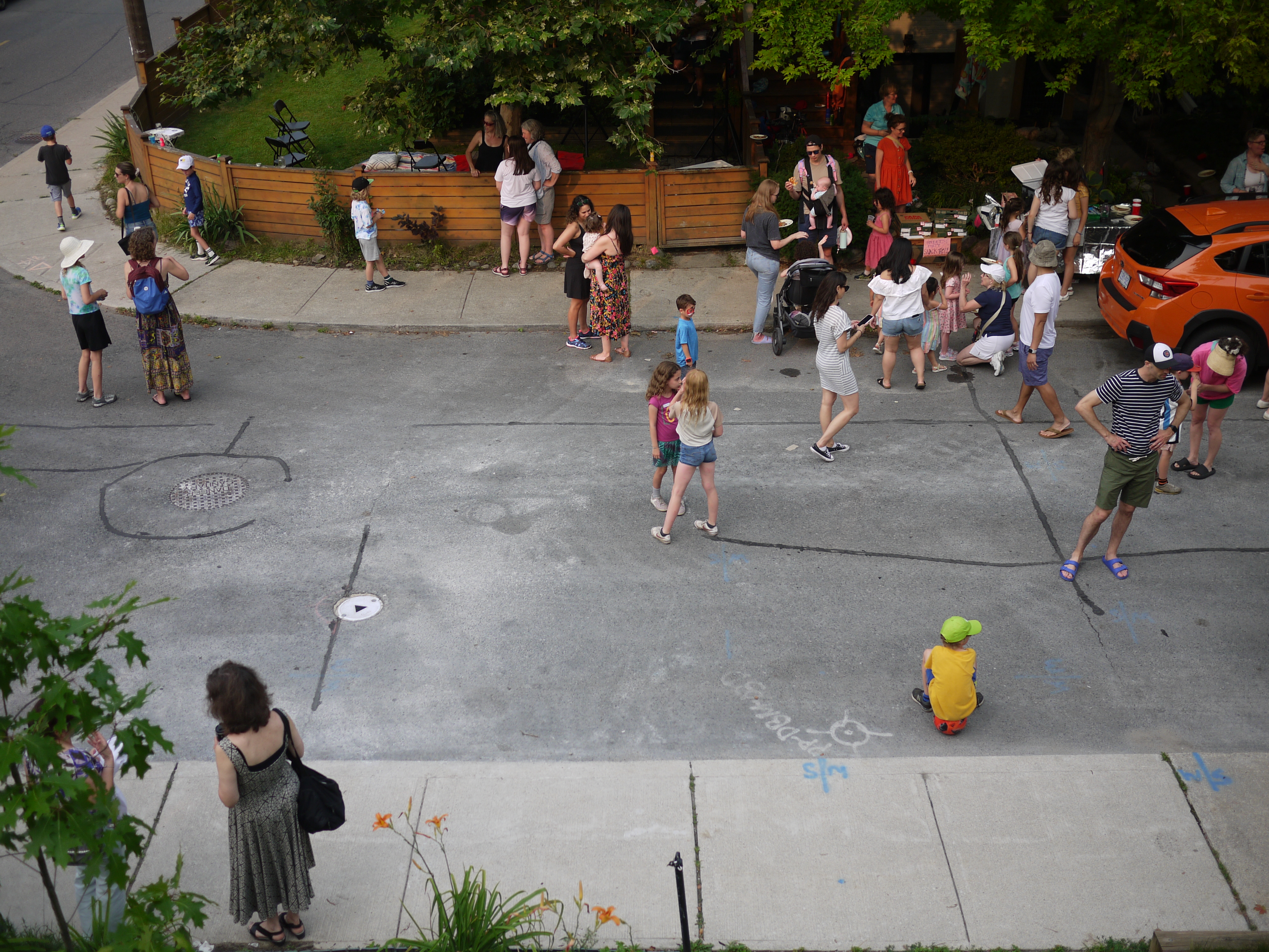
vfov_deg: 36.0
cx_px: 634
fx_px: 1466
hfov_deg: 46.8
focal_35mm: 40
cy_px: 476
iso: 100
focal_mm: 20
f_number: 2
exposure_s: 1/1000
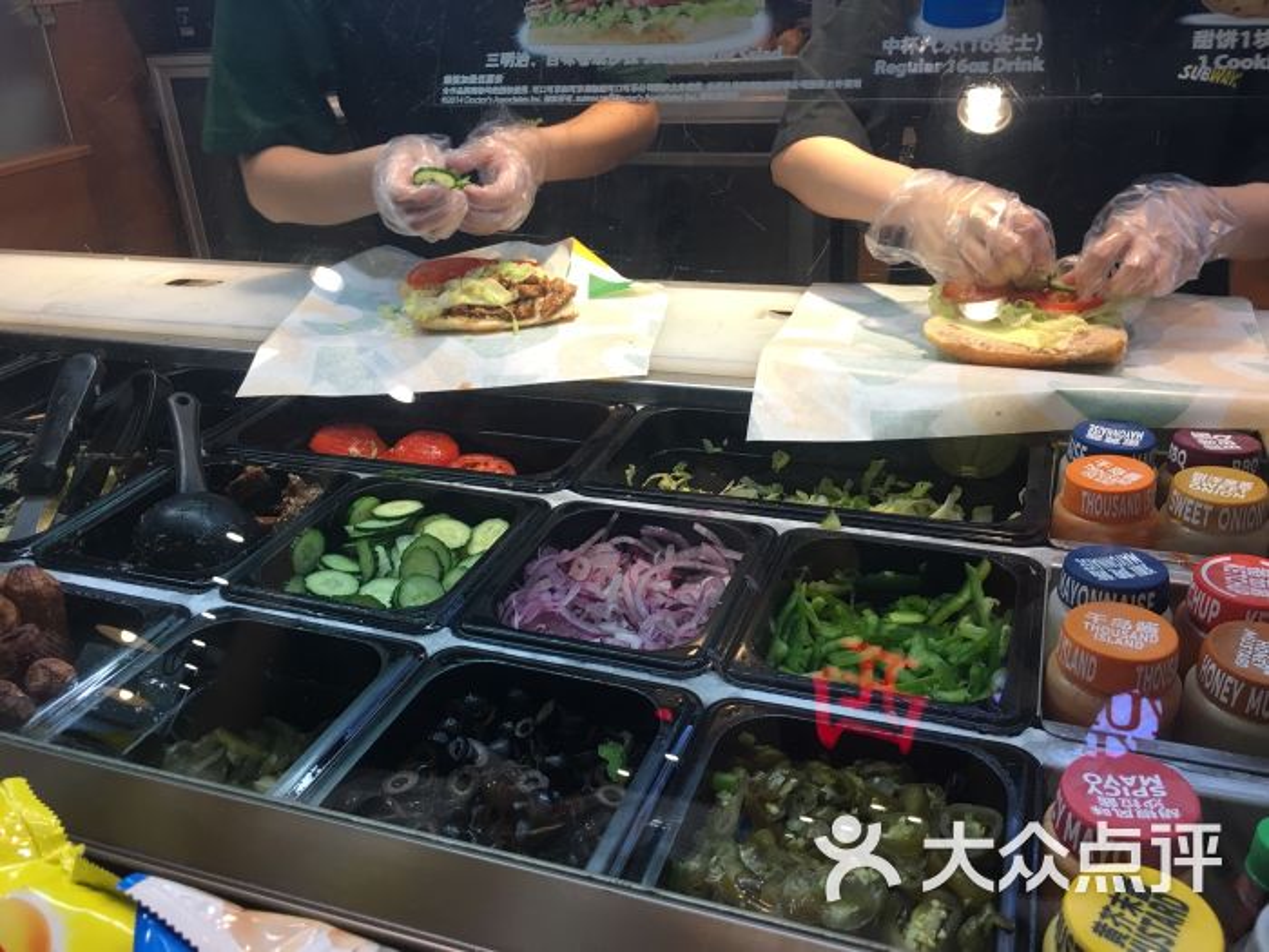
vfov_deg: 48.2
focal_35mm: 29
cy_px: 476
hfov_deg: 61.7
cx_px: 634
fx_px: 1063
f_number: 2.2
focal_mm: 4.15
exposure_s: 1/33
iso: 40
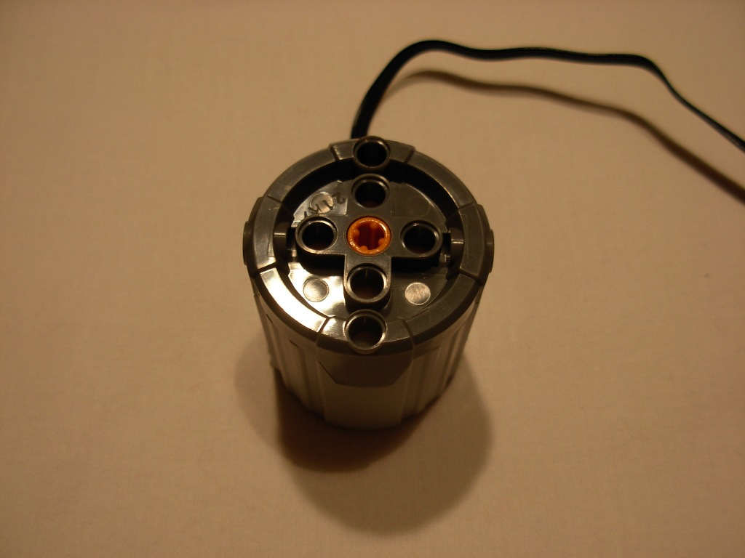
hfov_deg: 49.0
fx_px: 818
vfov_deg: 37.7
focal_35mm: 38
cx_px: 372
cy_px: 279
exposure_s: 1/15.5
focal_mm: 6.3
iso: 79
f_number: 2.9
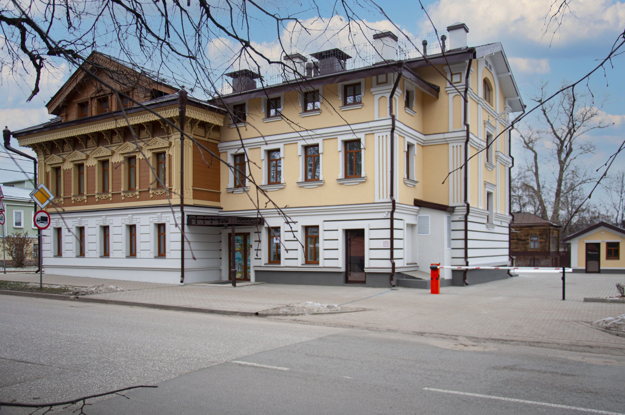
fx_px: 468
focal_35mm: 27
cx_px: 312
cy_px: 208
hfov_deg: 67.4
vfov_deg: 47.8
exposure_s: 1/80
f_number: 3.5
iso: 200
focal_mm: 18
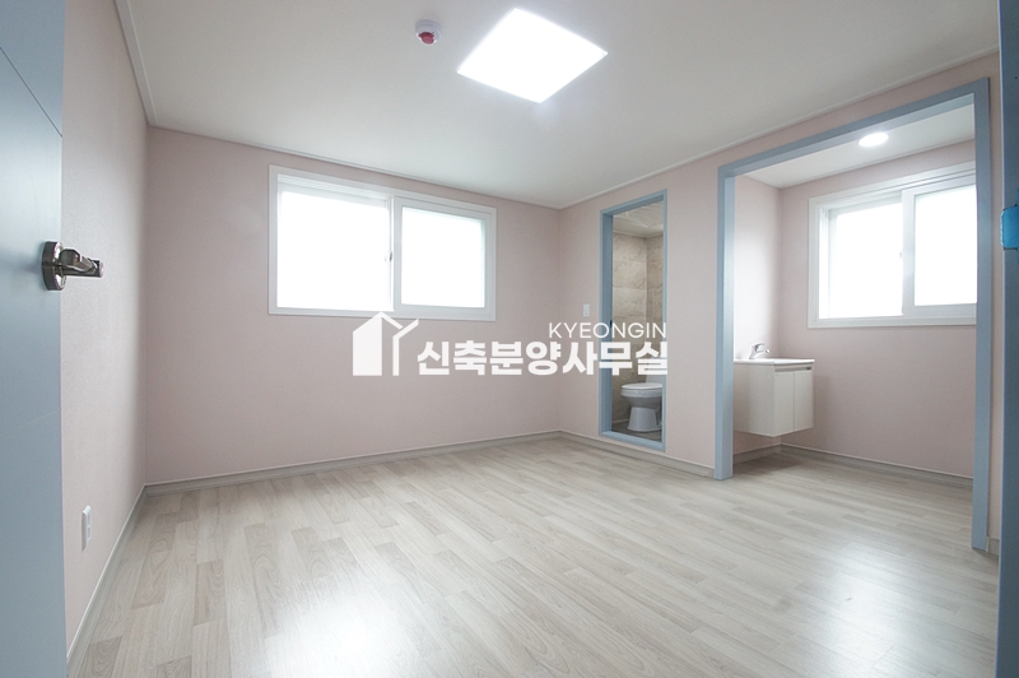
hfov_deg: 100.4
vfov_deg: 77.2
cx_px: 510
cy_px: 339
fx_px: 424
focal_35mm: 15
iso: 800
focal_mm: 10
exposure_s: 1/13
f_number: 9
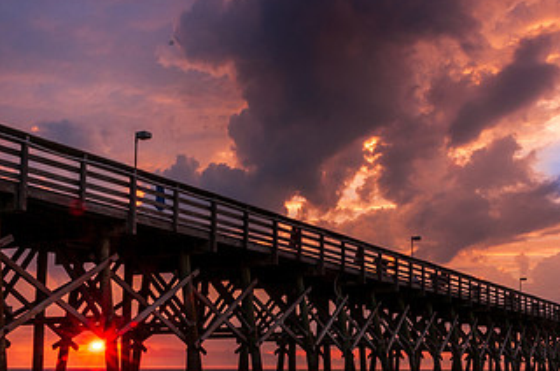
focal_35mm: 49
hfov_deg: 40.4
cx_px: 254
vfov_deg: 27.3
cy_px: 242
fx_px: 761
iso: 200
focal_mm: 18
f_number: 22
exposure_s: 1/4
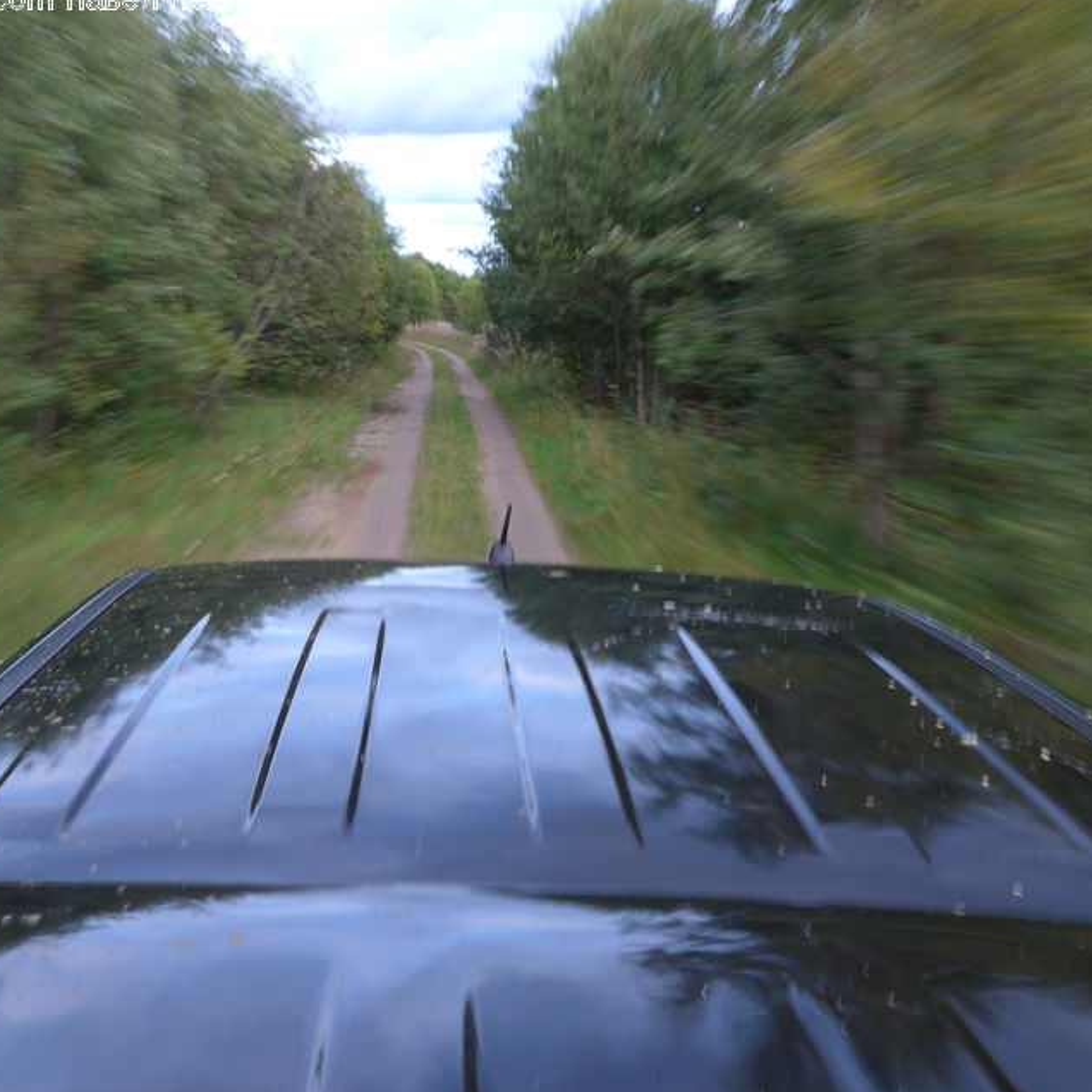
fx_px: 1249
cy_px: 537
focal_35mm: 35
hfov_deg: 46.7
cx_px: 391
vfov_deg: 47.2
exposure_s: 1/10
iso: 100
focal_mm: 6
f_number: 5
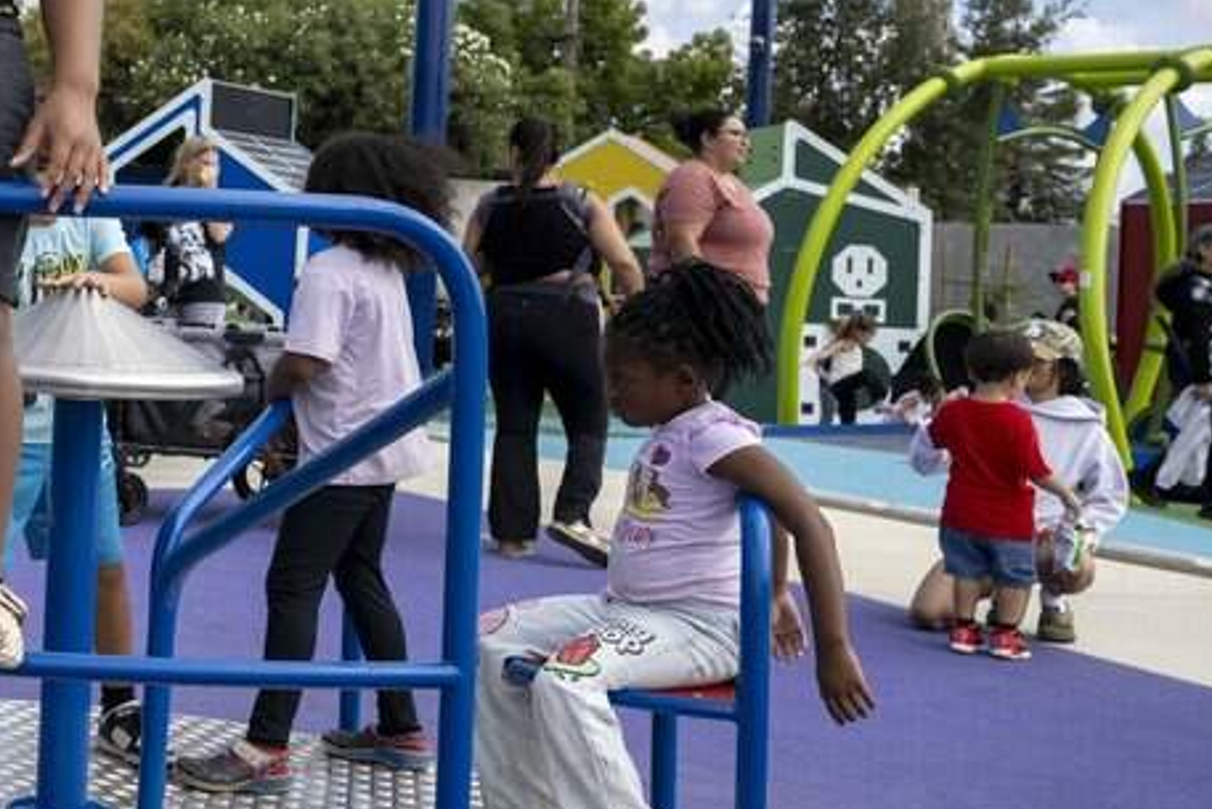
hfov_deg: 27.7
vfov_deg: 21.4
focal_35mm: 63
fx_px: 2122
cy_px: 188
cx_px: -263
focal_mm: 24
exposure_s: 1/2500
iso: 200
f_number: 4.5
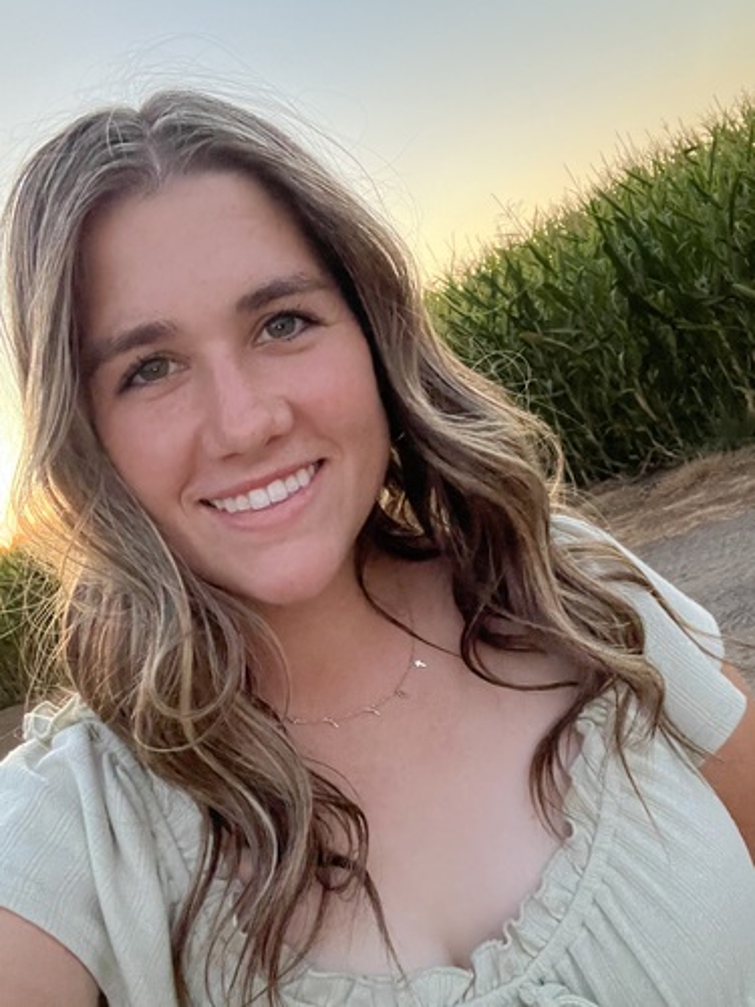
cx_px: 378
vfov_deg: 60.0
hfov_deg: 46.8
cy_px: 504
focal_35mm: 30
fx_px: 872
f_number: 2.2
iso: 400
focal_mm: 2.71
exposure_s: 1/32
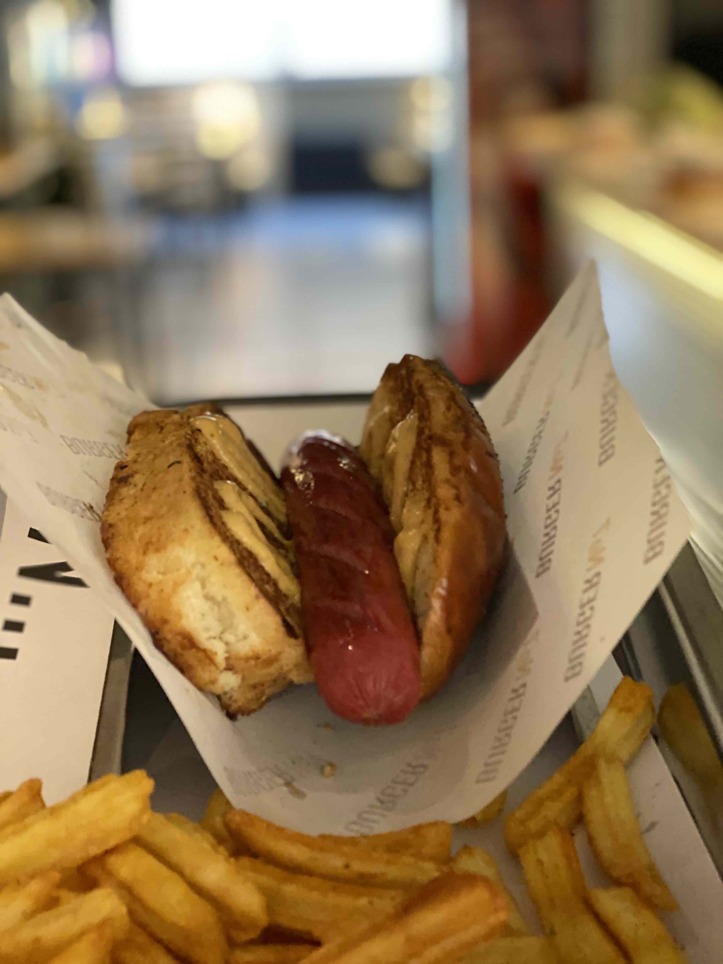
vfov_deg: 36.8
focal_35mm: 52
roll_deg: +2.7
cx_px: 362
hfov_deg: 28.0
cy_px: 482
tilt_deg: -18.3
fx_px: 1448
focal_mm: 6
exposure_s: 1/33
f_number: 2
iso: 160
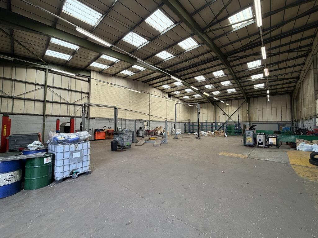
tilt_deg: +3.2
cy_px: 119
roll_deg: +0.0
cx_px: 159
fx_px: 129
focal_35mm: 14
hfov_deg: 102.1
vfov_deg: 85.7
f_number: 2.2
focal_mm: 2.22
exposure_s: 1/100
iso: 125
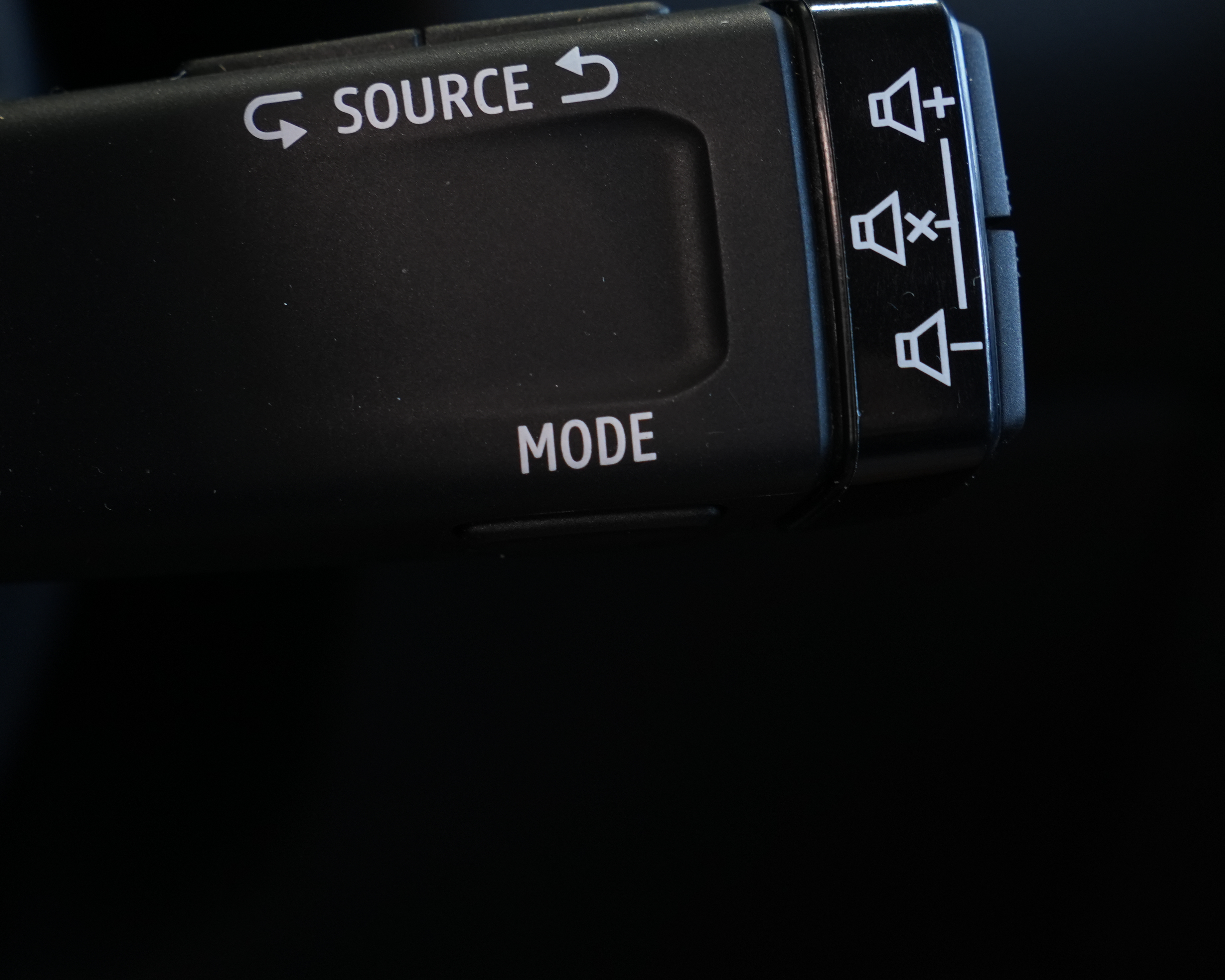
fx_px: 4532
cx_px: 585
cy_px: 392
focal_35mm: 125
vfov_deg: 12.3
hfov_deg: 15.4
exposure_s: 1/20
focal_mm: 70
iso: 1000
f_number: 5.6
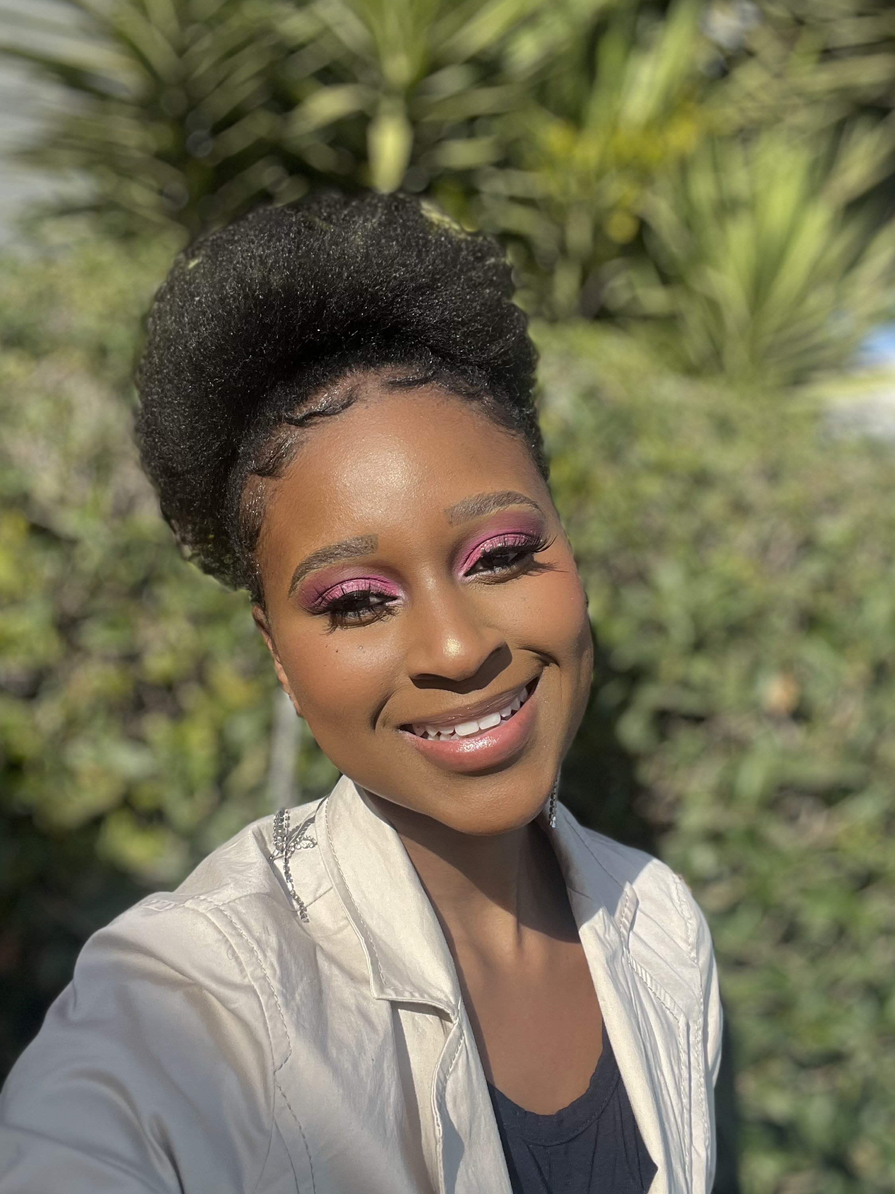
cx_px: 443
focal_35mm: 31
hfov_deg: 45.4
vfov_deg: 58.4
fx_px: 1069
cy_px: 593
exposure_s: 1/684
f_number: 2.2
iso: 32
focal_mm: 2.71
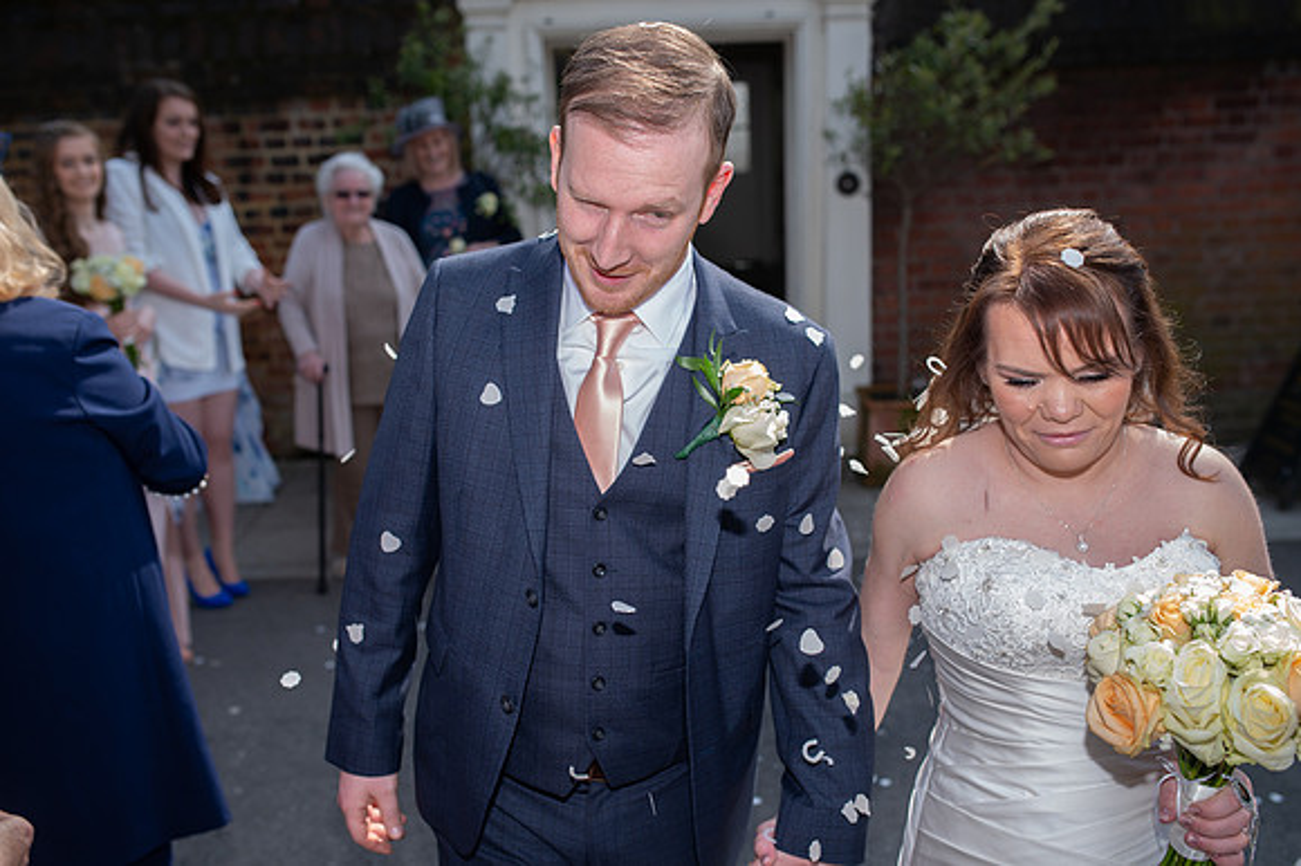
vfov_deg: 37.8
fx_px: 1264
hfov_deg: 54.5
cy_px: 433
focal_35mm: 35
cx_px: 650
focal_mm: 35
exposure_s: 1/500
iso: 100
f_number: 3.5
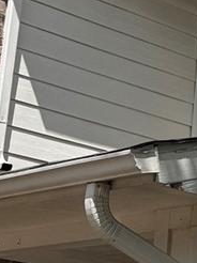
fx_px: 1140
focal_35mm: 150
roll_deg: -3.2
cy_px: 143
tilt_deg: +15.7
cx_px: 391
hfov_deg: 9.3
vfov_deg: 13.2
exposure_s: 1/8130
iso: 80
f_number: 1.78
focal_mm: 6.76
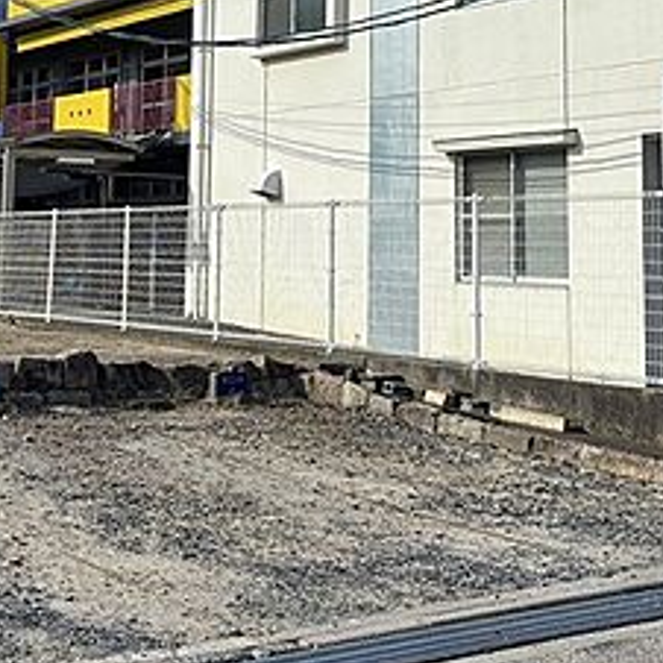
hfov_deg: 28.1
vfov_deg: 27.5
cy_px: 109
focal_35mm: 61
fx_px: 1322
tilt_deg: +6.0
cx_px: 249
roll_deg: -1.8
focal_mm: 5.96
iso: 50
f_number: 1.6
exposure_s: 1/3937
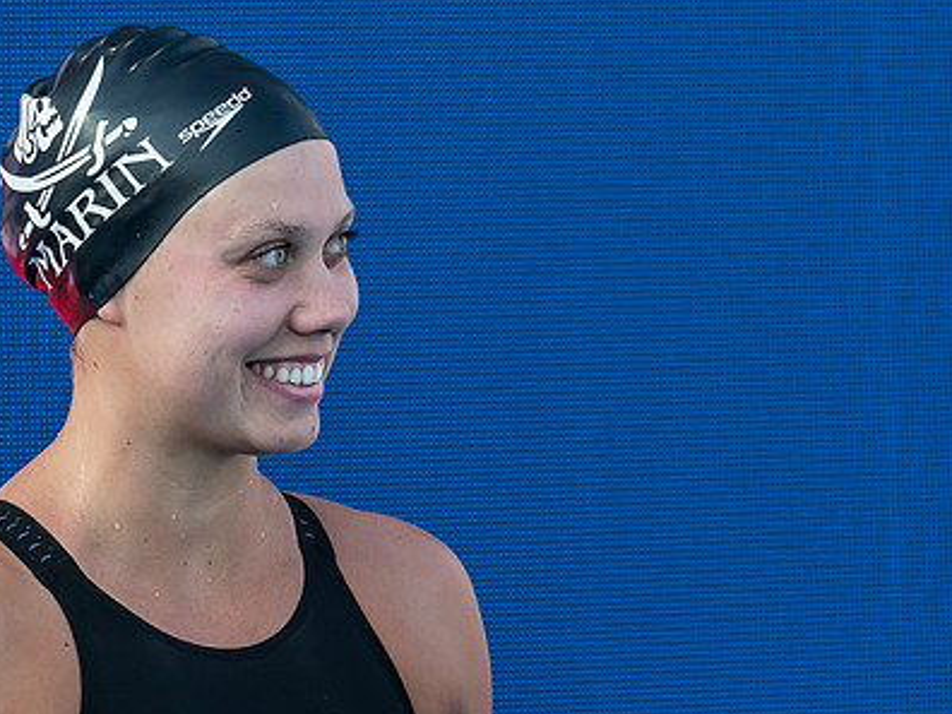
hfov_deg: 3.7
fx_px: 14823
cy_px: 285
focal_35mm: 539
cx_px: 228
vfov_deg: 2.8
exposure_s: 1/800
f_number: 5
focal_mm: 130
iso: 500
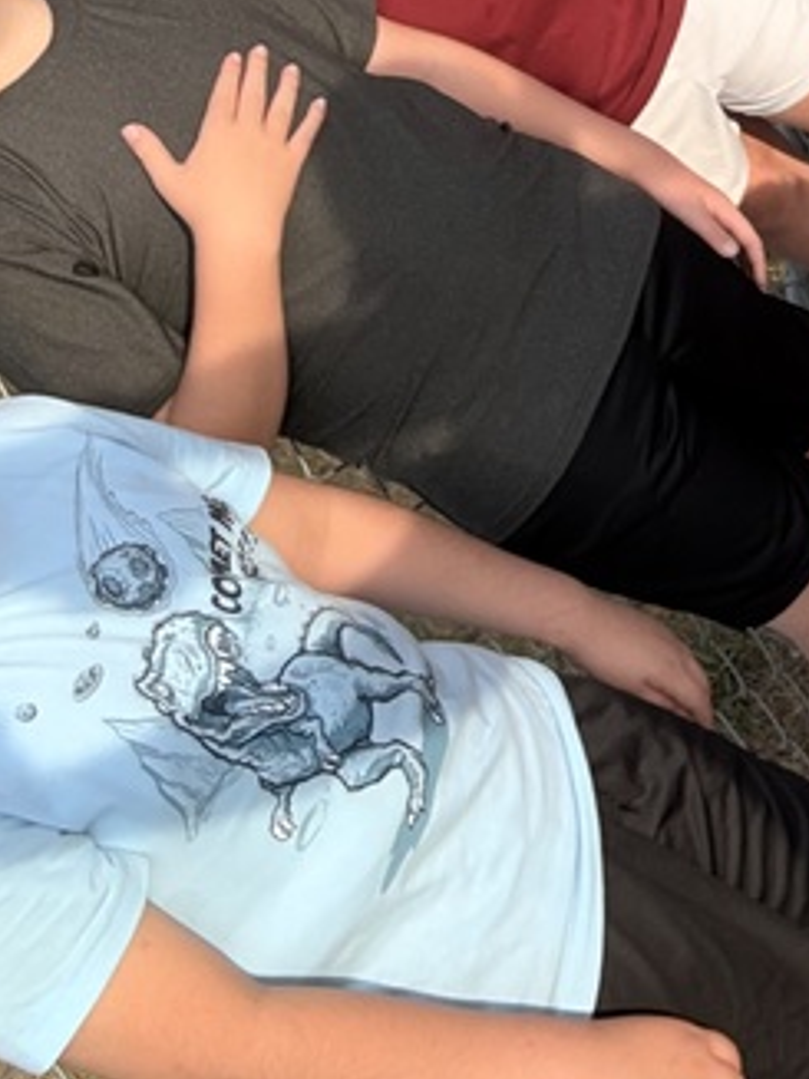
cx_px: 944
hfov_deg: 19.4
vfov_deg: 23.7
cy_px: -343
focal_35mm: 72
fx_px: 2245
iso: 25
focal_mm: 2.69
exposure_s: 1/546
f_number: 1.9
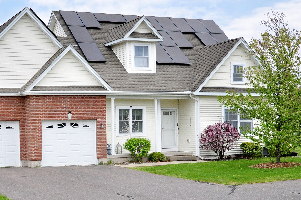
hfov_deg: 48.0
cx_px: 111
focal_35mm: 40
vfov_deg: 33.3
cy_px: 99
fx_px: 334
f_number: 7.1
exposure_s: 1/800
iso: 500
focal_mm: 20
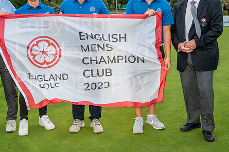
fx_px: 331
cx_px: 99
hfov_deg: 38.1
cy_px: 45
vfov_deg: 25.7
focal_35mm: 52
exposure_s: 1/160
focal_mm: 36
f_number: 4
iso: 640
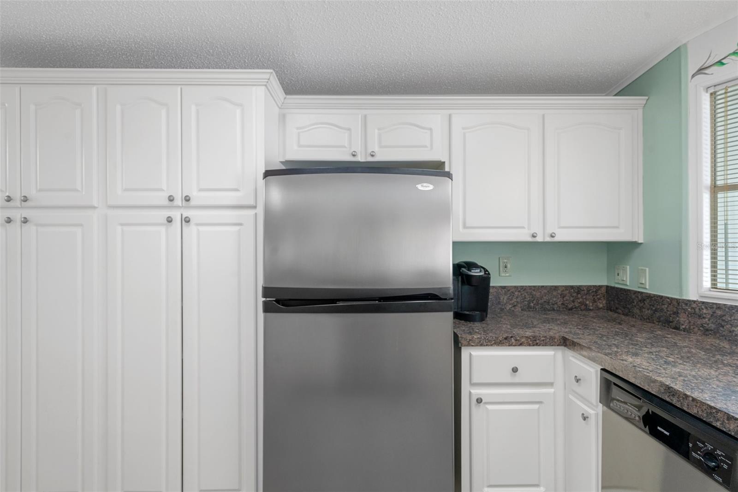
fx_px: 348
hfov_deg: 93.3
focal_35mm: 17
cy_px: 246
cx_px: 369
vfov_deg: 70.4
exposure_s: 1/2
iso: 320
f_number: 8
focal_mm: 17
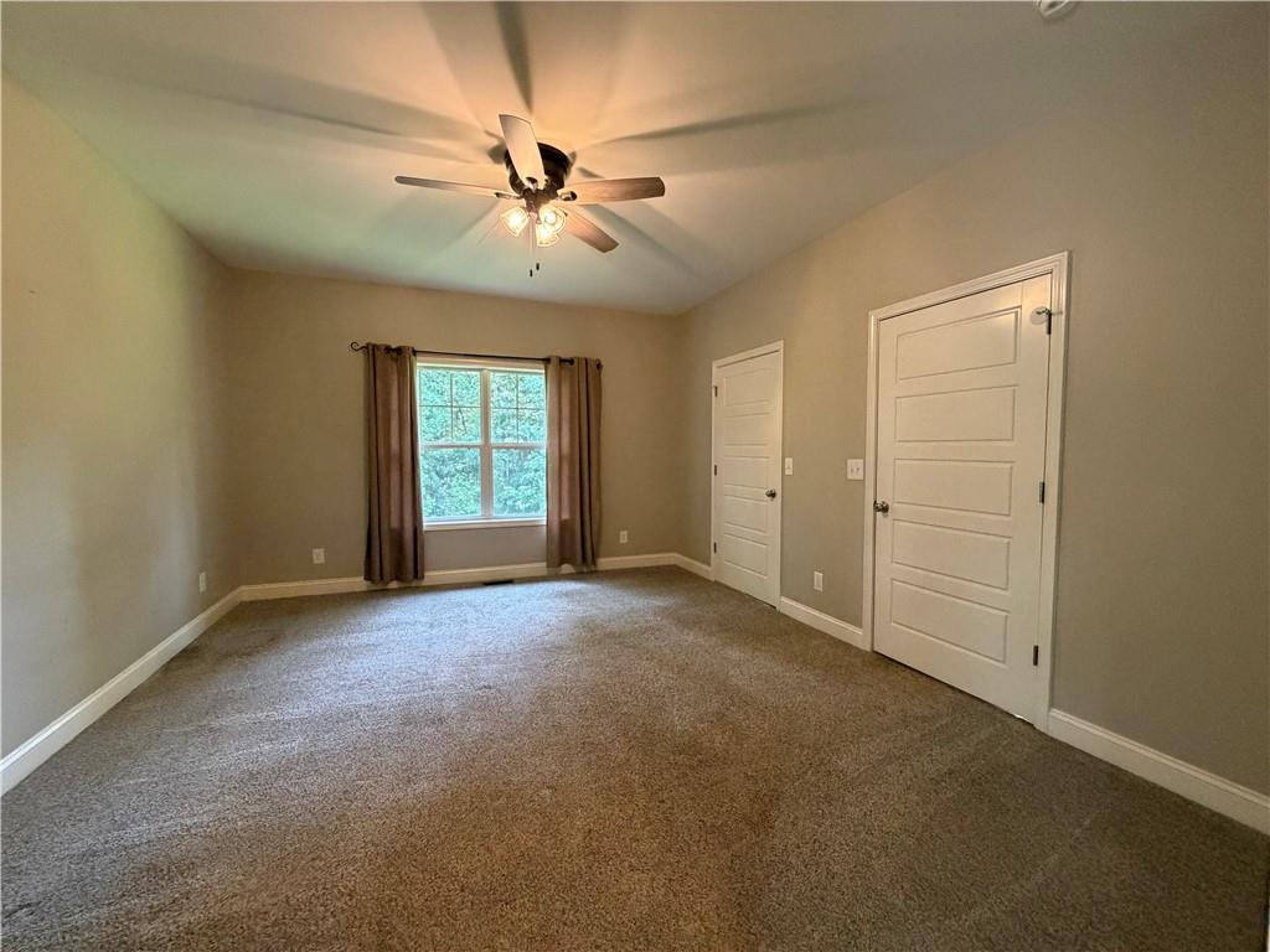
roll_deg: -0.1
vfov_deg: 85.7
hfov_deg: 102.1
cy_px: 476
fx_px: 514
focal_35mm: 14
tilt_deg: -2.6
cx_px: 635
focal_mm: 2.22
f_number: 2.2
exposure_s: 1/60
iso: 500
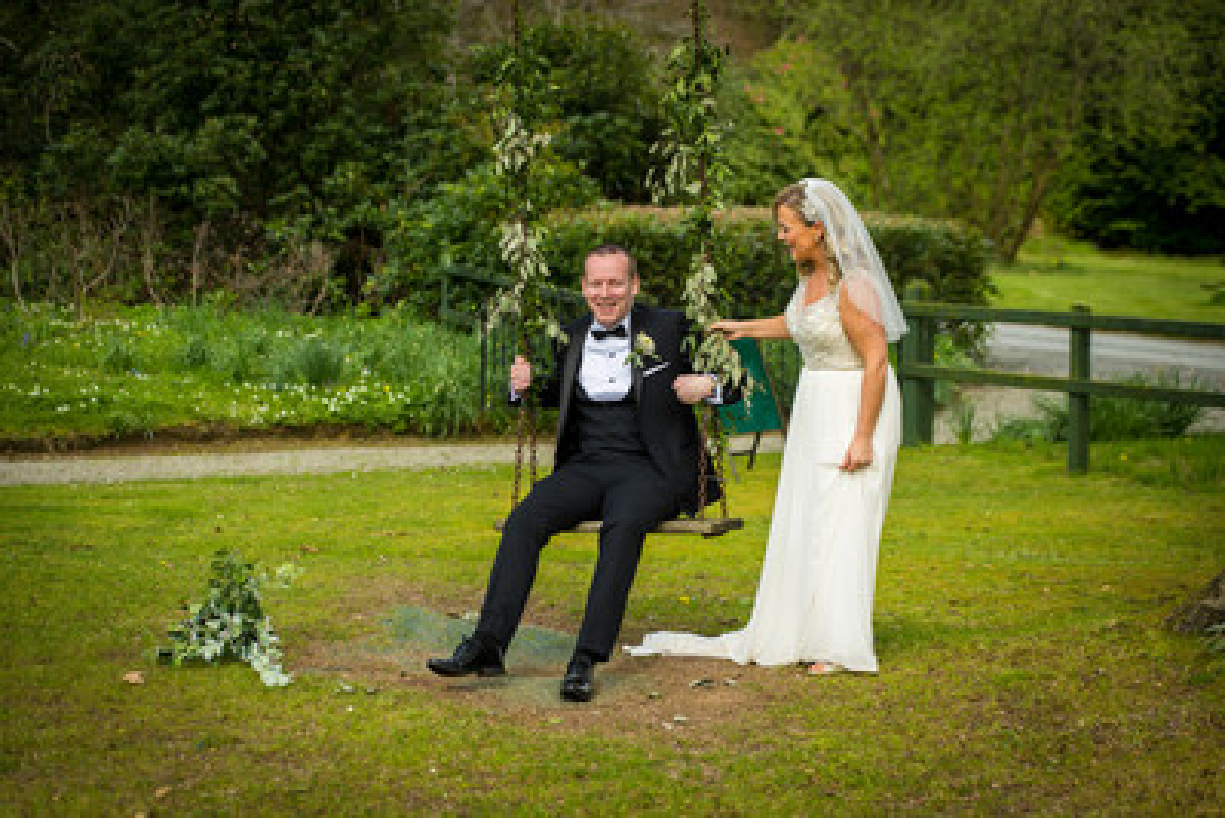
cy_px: 450
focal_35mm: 110
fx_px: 3746
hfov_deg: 18.6
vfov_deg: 12.5
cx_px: 612
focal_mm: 100
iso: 160
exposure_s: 1/800
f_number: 2.8
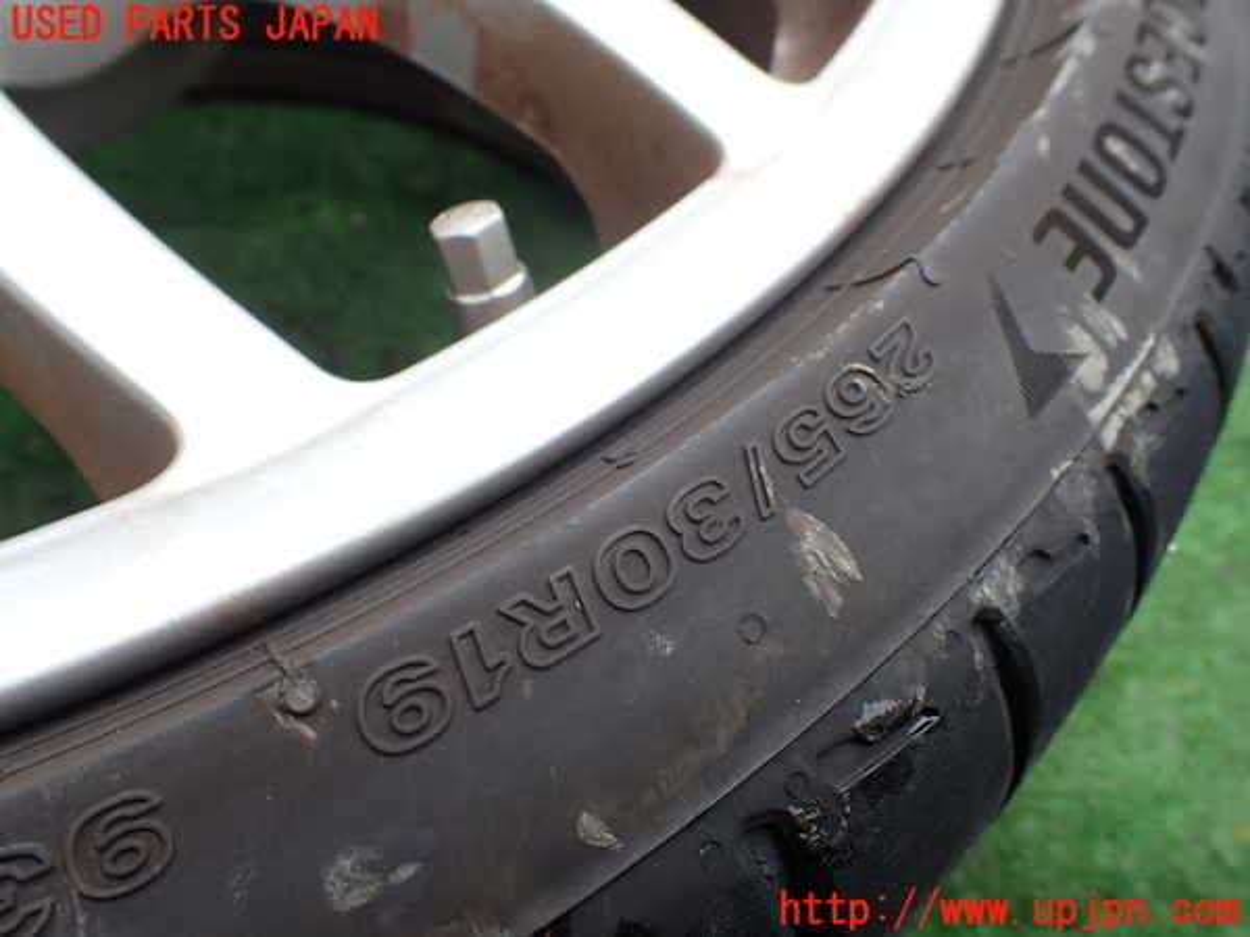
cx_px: 625
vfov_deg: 46.8
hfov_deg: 60.0
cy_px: 468
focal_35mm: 30
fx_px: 1083
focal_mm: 5.4
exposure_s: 1/250
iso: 100
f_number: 3.2
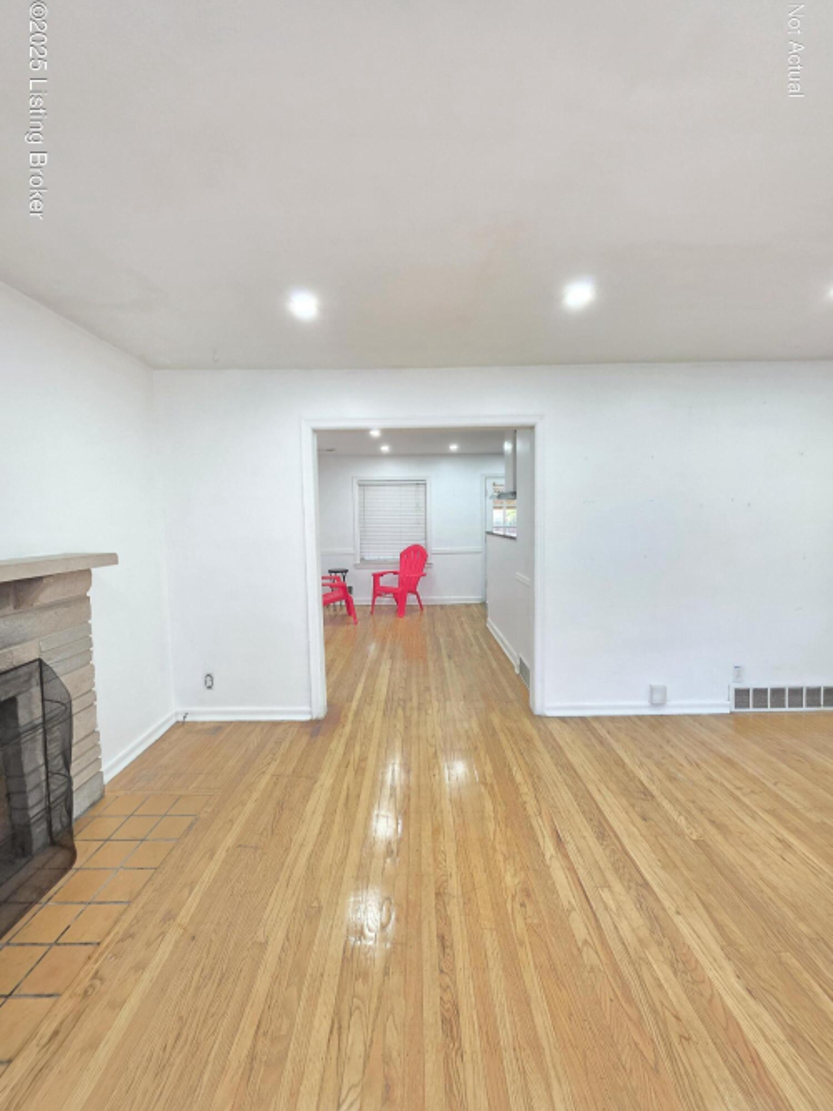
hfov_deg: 89.9
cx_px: 416
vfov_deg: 106.2
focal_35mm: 13
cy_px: 556
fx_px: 417
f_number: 1.9
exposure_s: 1/60
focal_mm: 2.2
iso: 200
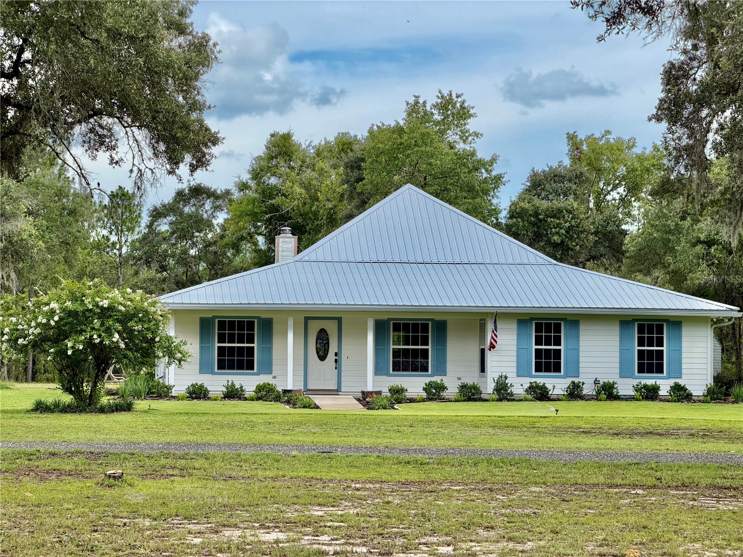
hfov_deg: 19.6
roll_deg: +0.0
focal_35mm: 100
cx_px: 372
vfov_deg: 14.8
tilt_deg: +2.0
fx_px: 2146
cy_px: 278
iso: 25
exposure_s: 1/638
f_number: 2.8
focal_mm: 16.89
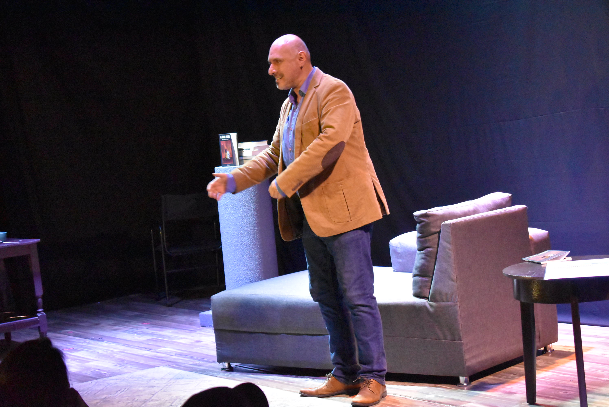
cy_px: 204
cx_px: 304
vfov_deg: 16.6
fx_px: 1397
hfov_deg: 24.6
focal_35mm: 82
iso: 12800
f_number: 5.6
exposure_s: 1/80
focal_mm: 55
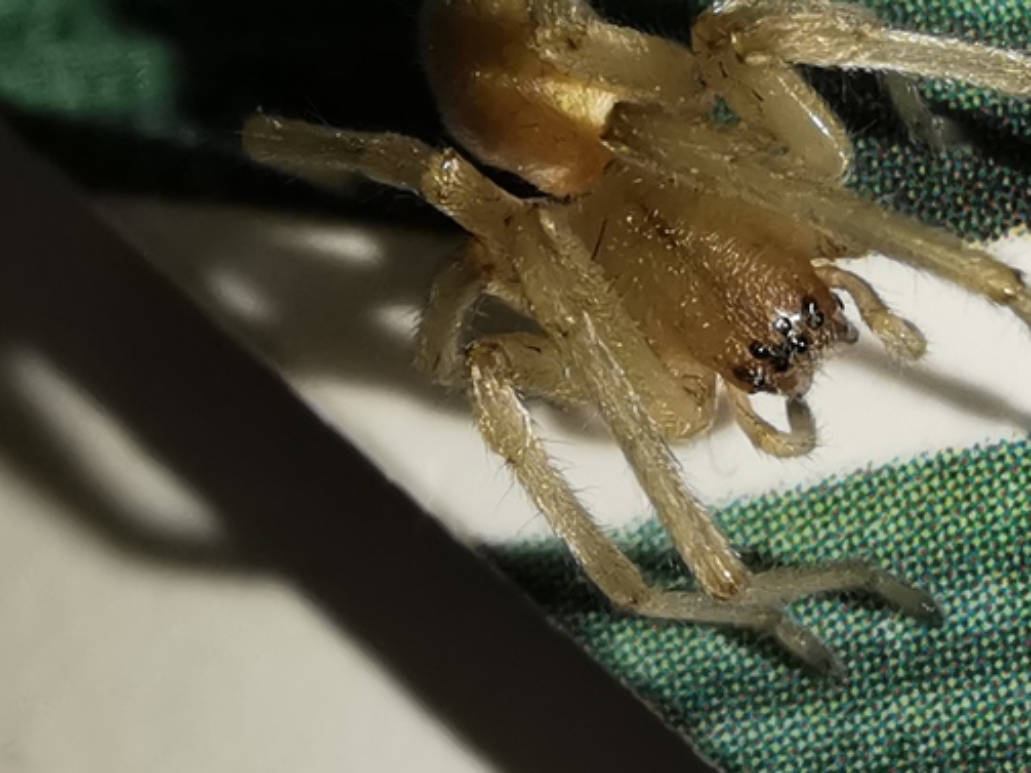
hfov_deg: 20.6
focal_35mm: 95
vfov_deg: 15.5
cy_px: 211
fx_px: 2829
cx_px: 682
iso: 50
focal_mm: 2.26
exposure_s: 1/106
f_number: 2.2
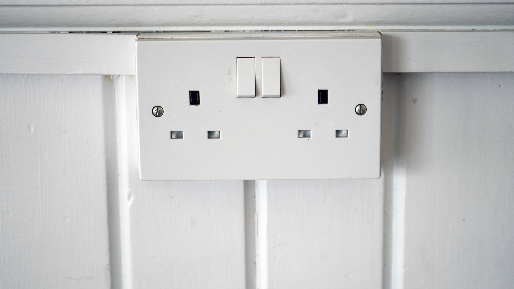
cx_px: 256
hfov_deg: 29.7
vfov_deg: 17.0
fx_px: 968
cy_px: 141
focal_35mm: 71
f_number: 5.6
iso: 800
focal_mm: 67
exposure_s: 1/160
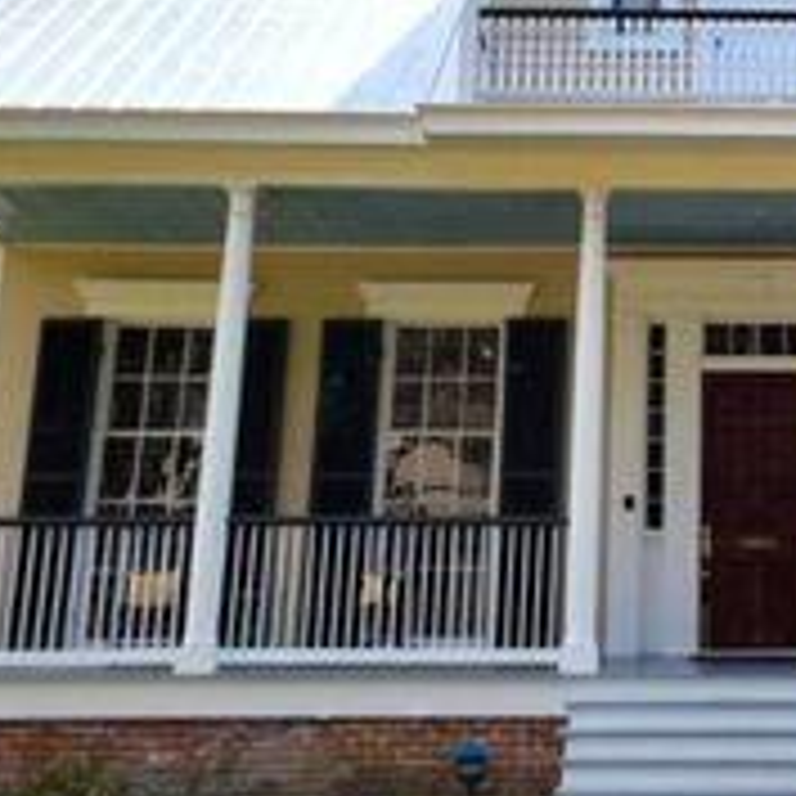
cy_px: 119
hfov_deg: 25.4
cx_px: 765
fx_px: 1691
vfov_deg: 25.8
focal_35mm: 65
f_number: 1.8
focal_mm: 5.4
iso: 40
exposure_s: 1/2969
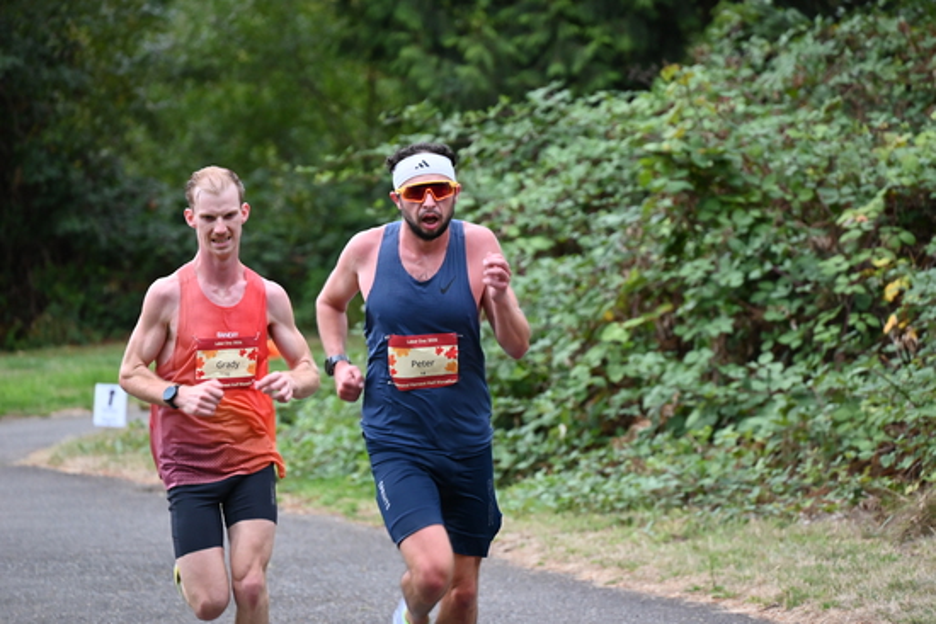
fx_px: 5201
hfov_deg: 10.3
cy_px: 312
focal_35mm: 200
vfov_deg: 6.9
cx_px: 468
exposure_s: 1/250
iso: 2200
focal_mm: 200
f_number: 6.3
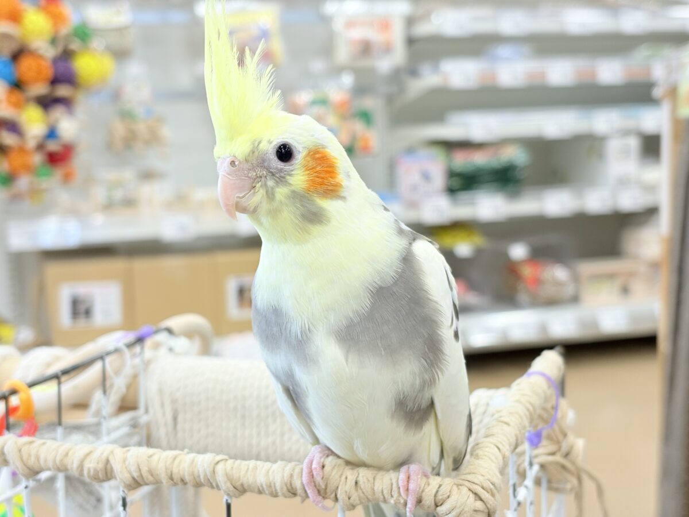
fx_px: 1035
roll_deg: +2.1
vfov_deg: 28.0
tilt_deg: -7.2
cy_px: 258
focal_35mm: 52
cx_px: 344
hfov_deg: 36.8
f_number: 1.6
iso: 40
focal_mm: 5.96
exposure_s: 1/50
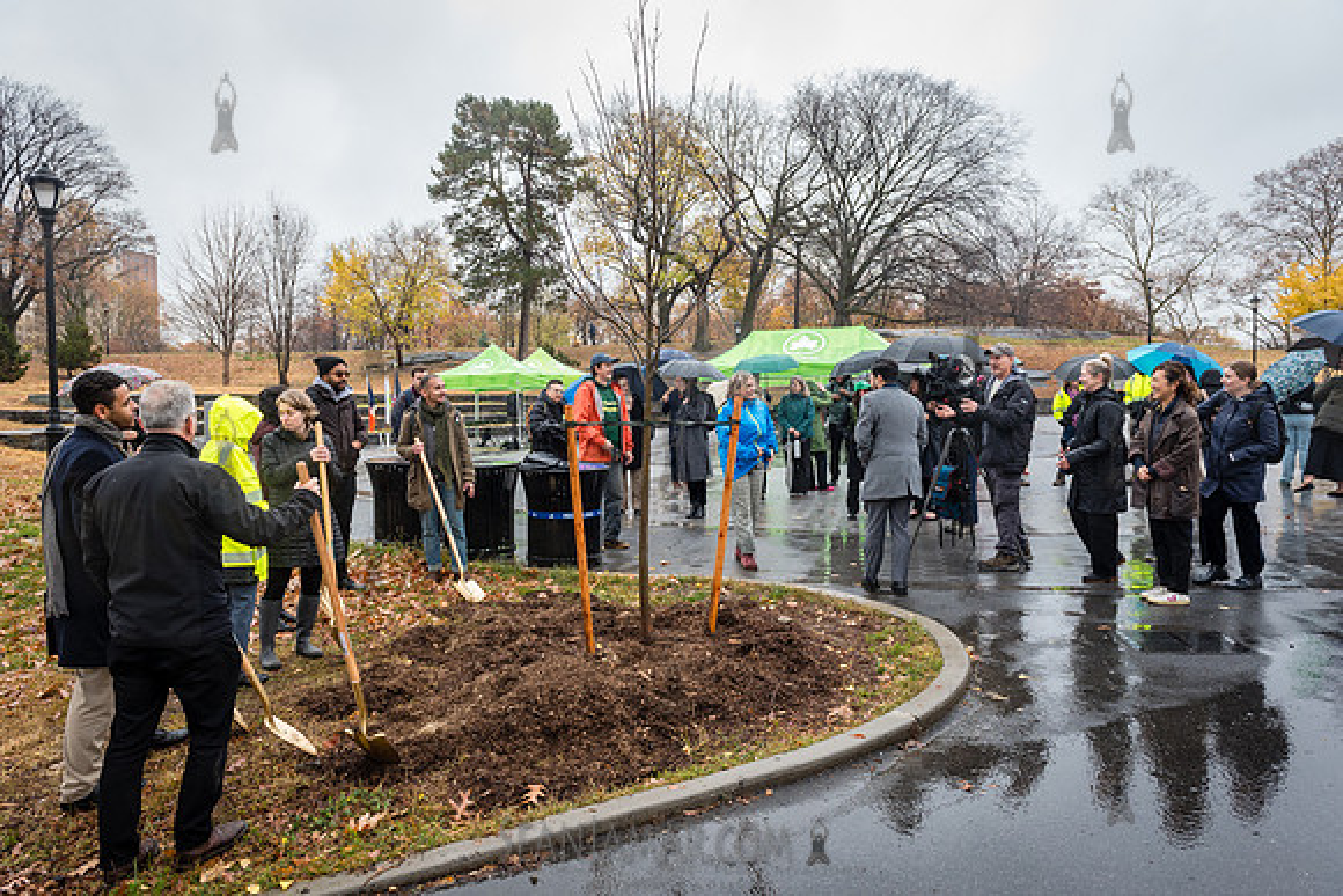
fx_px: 896
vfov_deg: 53.2
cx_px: 672
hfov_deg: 73.7
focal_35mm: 24
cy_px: 448
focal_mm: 24
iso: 500
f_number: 5.6
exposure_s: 1/250
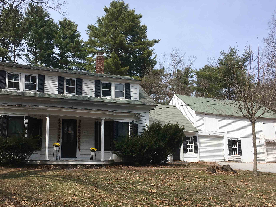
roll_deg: -0.5
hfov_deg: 52.4
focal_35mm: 35
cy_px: 124
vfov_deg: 40.5
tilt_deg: +8.3
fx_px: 279
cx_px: 116
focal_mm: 4.15
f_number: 2.2
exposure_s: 1/1603
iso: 25
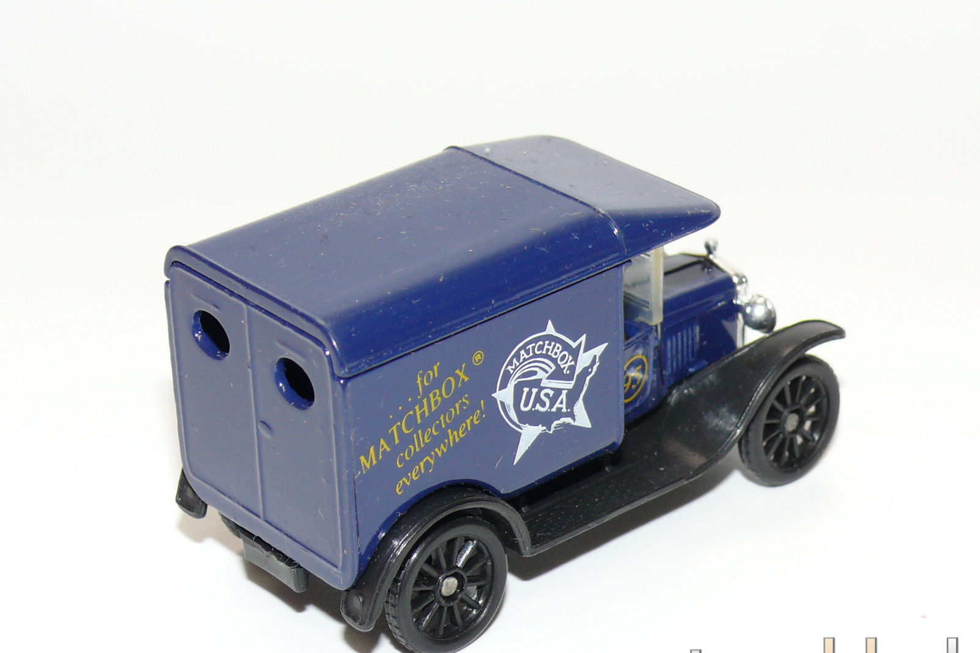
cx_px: 490
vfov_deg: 13.8
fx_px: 2695
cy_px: 363
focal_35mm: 99
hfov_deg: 20.6
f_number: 4
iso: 100
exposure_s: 1/30
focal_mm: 12.9
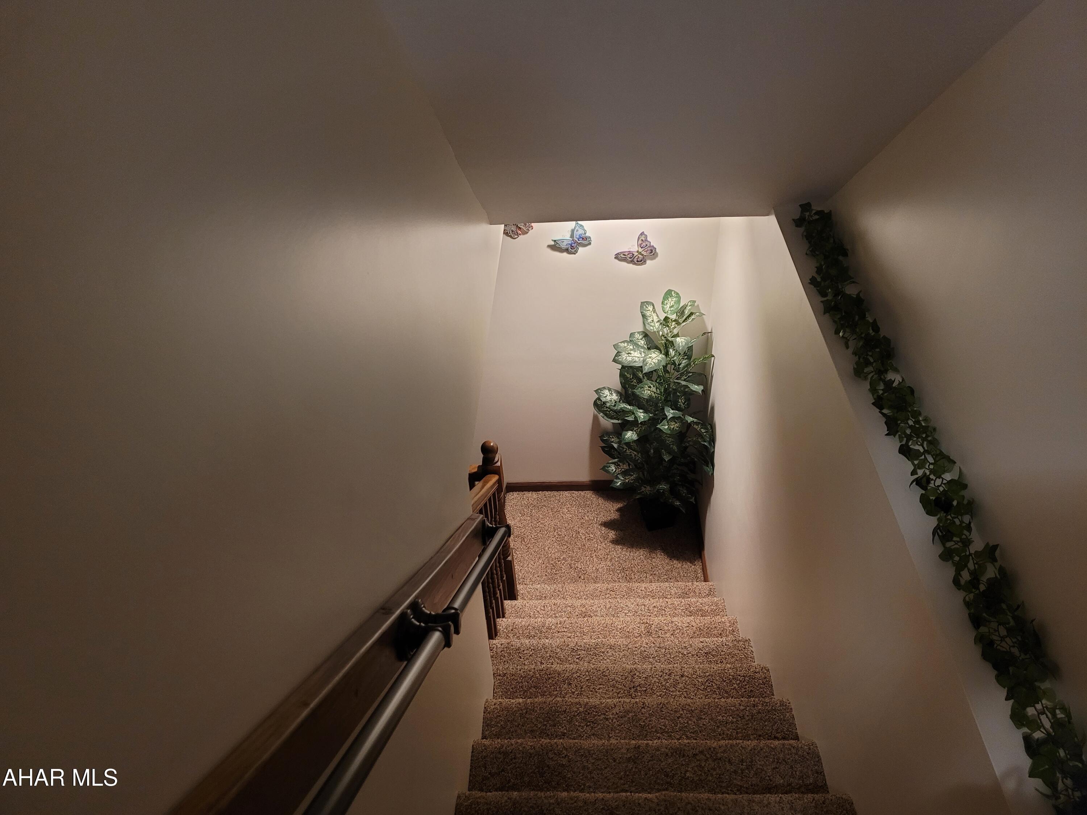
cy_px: 408
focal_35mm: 26
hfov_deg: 67.3
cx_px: 544
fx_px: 816
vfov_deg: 53.1
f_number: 1.8
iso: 400
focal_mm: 5.4
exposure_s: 1/40
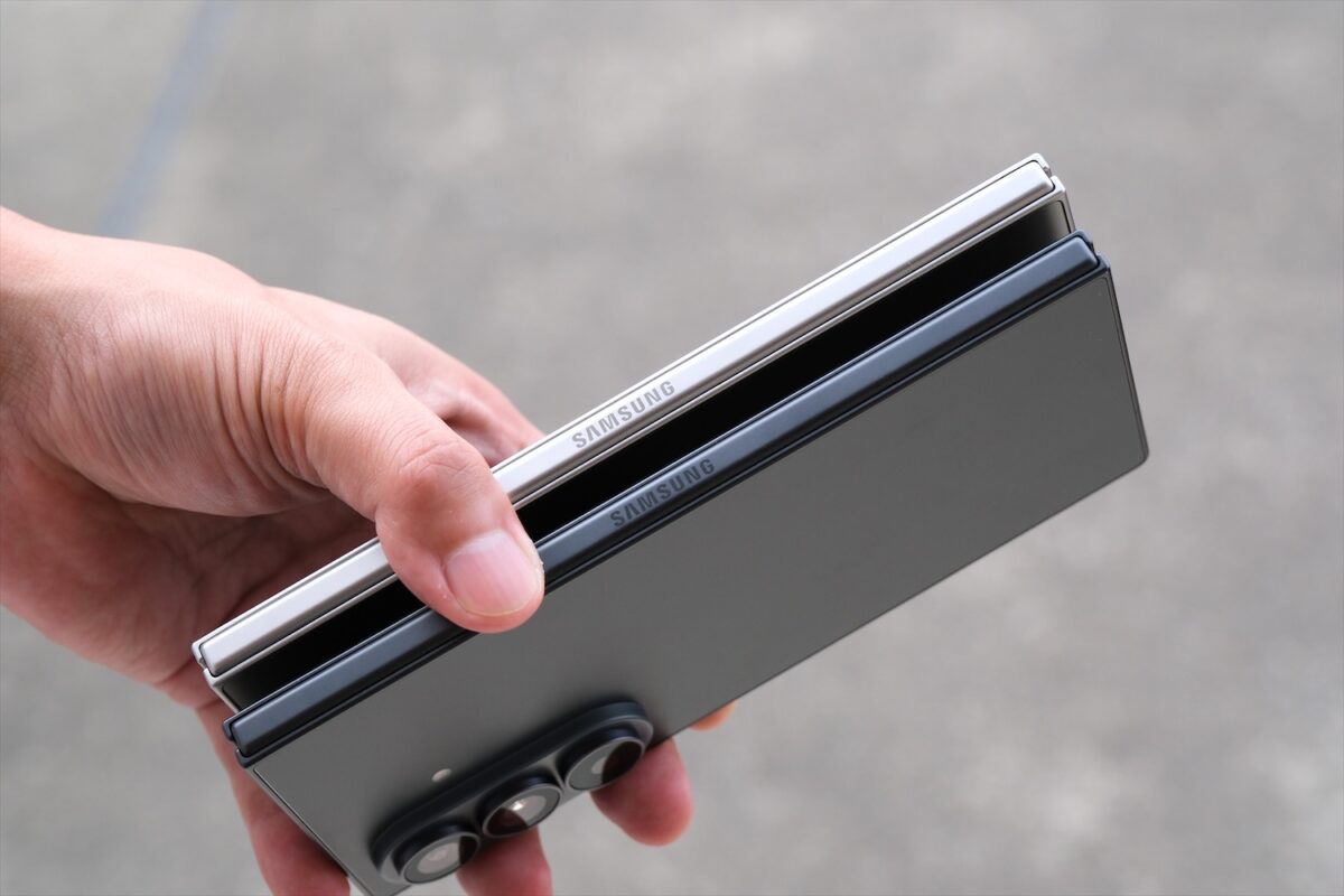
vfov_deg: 16.5
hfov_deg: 24.5
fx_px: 3098
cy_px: 448
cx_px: 672
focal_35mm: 83
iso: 800
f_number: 6.4
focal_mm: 55
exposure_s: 1/125
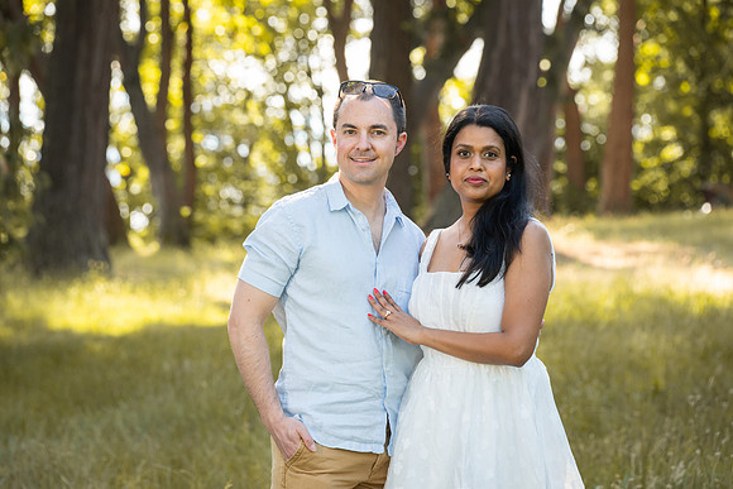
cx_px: 366
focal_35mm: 150
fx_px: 3055
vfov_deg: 9.2
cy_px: 244
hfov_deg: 13.7
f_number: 5.6
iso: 500
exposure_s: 1/200
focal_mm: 150
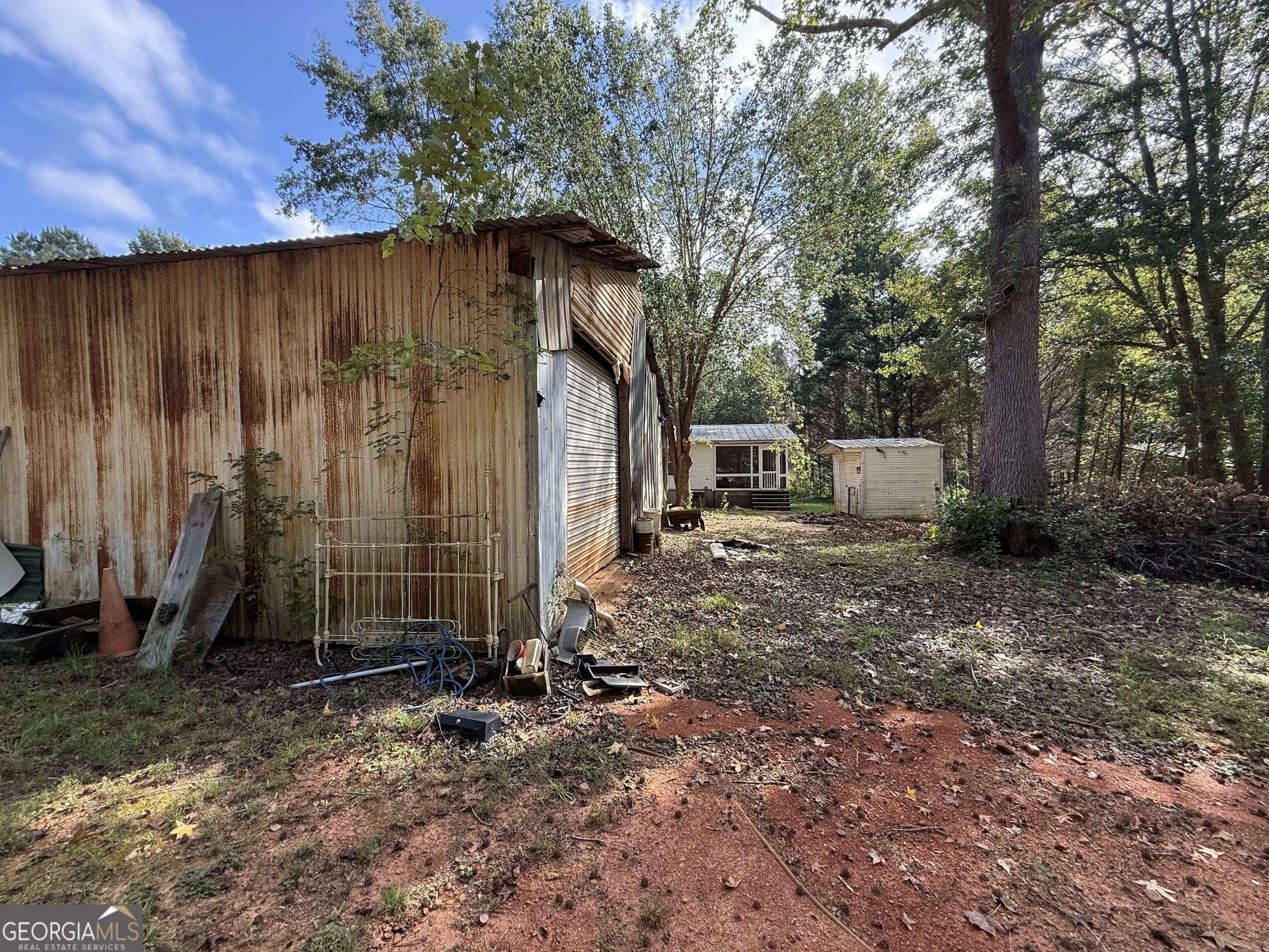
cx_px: 634
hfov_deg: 102.1
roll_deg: +0.8
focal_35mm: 14
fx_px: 513
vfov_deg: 85.7
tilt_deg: -0.5
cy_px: 476
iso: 64
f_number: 2.2
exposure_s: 1/328
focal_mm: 2.22
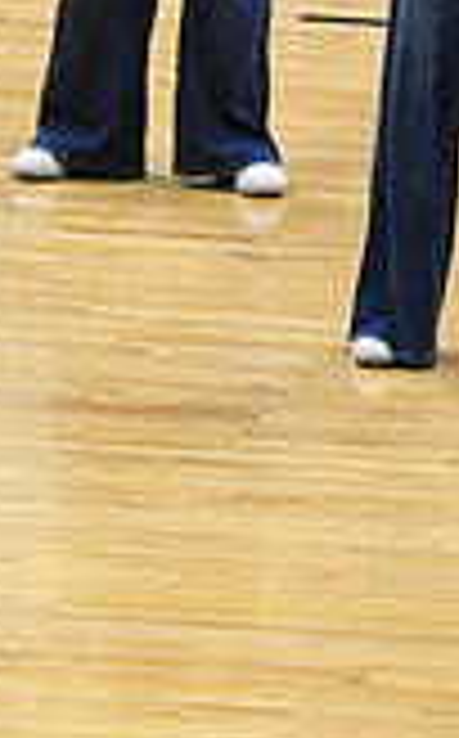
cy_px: -119
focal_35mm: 567
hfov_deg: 2.3
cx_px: 1197
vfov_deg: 3.7
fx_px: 11388
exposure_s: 1/250
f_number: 4
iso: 3200
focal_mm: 105
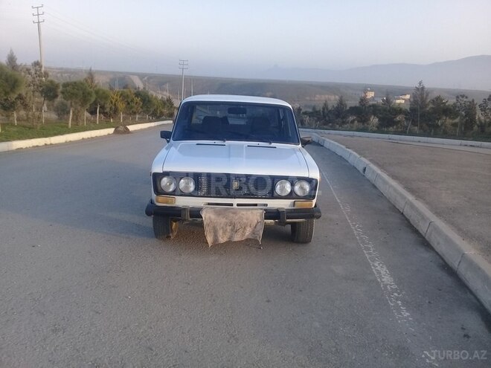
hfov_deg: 58.4
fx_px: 440
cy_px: 184
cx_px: 246
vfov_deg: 45.4
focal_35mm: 31
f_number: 2.2
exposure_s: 1/288
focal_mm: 3.3
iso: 50
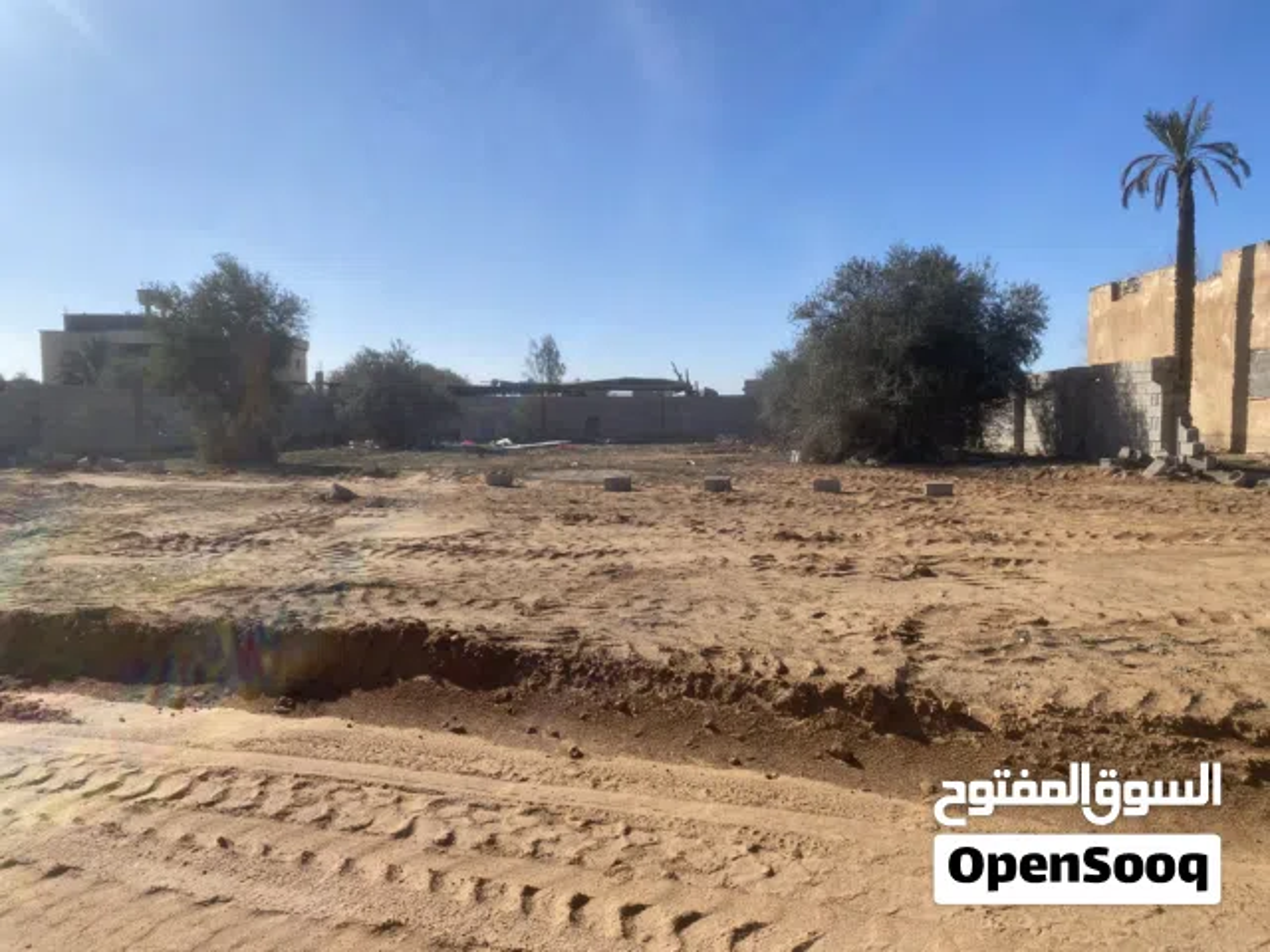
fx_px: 954
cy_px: 476
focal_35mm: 26
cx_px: 635
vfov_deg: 53.1
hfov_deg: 67.3
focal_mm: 4.25
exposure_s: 1/4608
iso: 32
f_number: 1.8
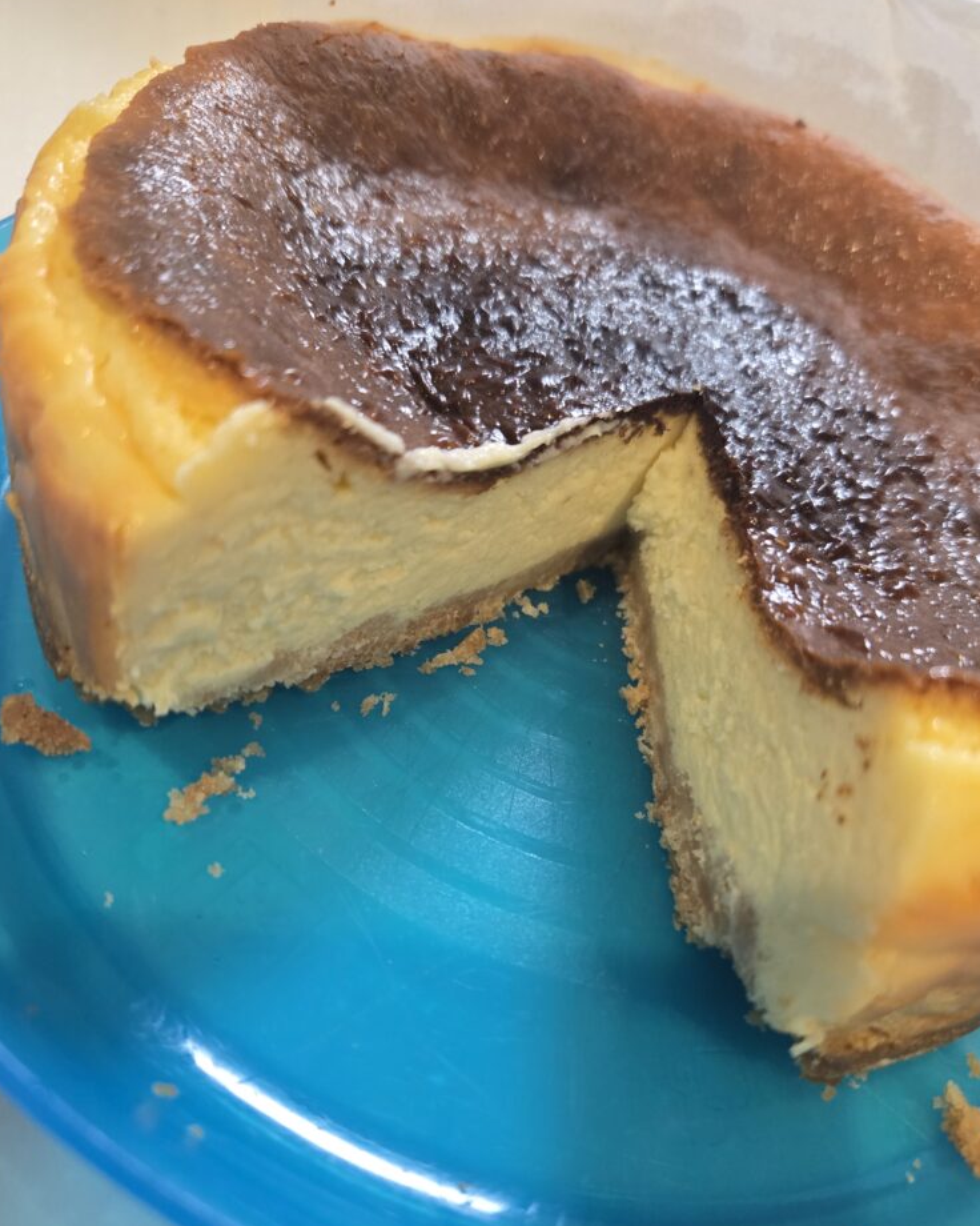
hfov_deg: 56.8
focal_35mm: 25
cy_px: 669
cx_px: 501
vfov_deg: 68.0
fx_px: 906
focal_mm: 5.4
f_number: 1.8
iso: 500
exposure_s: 1/100
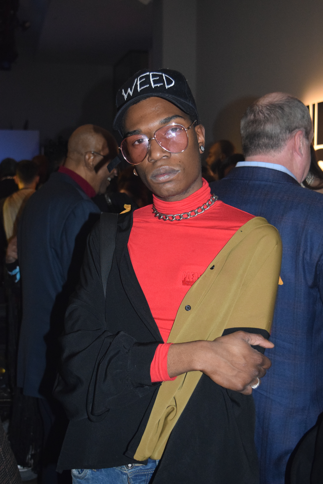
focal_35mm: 51
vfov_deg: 38.9
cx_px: 162
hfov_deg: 26.5
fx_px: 686
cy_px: 242
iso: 3200
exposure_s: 1/60
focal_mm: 34
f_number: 4.5
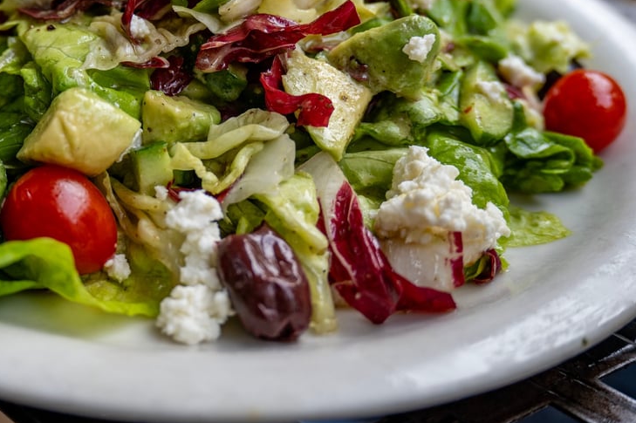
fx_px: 989
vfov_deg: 23.9
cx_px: 154
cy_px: 105
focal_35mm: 56
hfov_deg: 34.8
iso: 400
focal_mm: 34
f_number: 4.5
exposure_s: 1/250
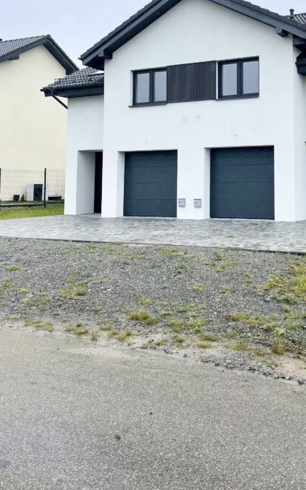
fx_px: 560
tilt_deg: +5.2
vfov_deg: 46.0
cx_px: 243
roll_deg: +0.4
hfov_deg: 29.9
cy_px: 142
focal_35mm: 42
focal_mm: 4.2
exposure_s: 1/1072
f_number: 1.6
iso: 32
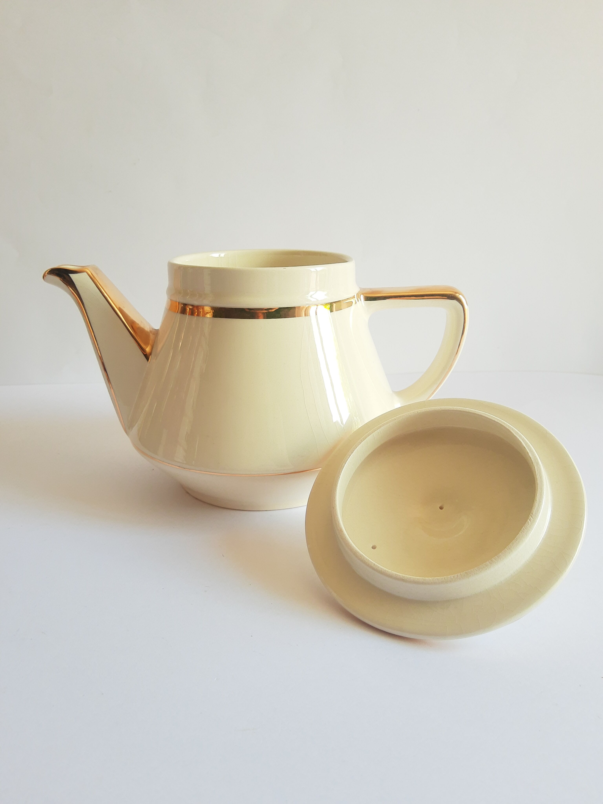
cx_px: 302
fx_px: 604
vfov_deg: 67.3
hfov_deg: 53.1
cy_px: 402
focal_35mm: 26
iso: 56
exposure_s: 1/100
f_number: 1.8
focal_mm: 3.95
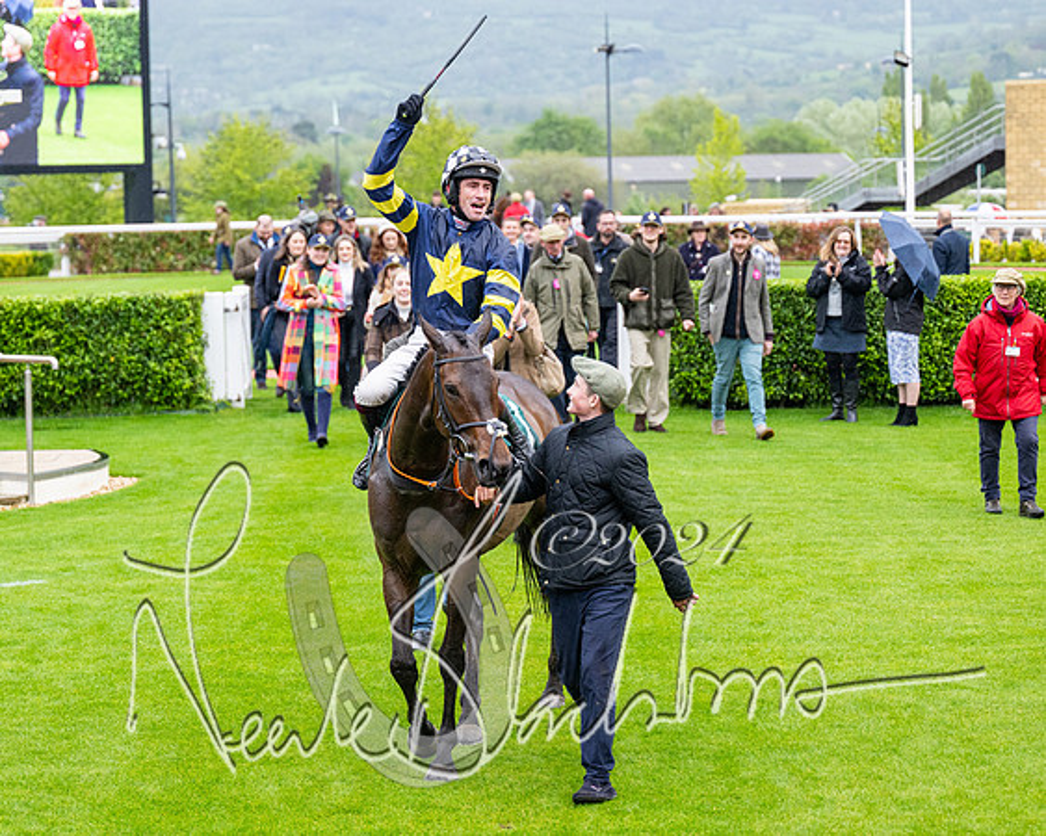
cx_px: 515
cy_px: 418
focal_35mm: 110
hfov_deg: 17.4
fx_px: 3415
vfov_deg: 14.0
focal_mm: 98
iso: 1000
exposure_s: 1/800
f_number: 4
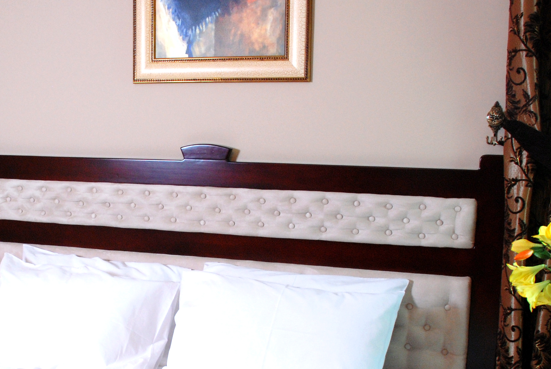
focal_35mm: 56
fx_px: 858
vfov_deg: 24.0
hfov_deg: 34.9
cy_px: 282
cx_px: 148
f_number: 8
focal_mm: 18
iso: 400
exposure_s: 1/30
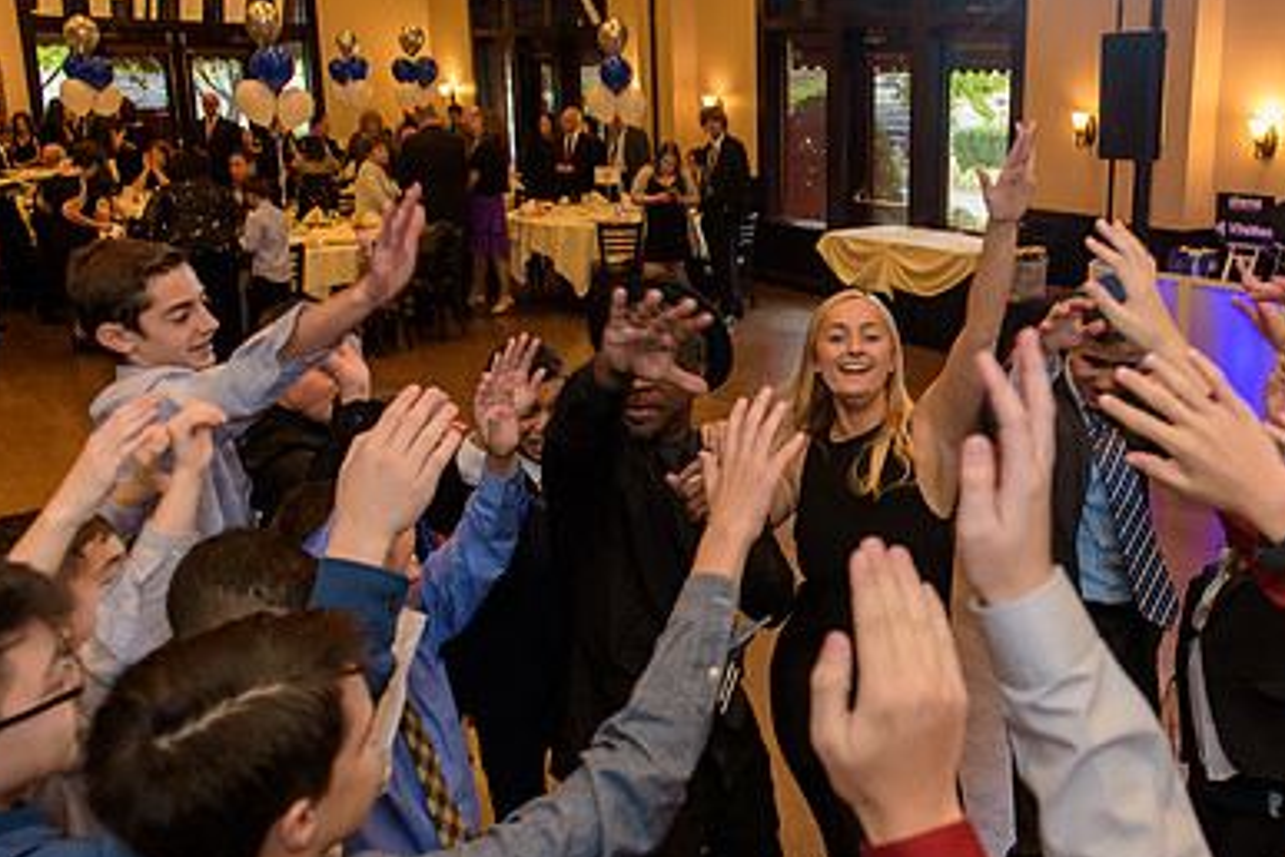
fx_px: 1285
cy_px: 404
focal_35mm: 36
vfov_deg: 36.9
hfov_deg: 51.5
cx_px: 920
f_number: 3.2
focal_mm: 24
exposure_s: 1/125
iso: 1600
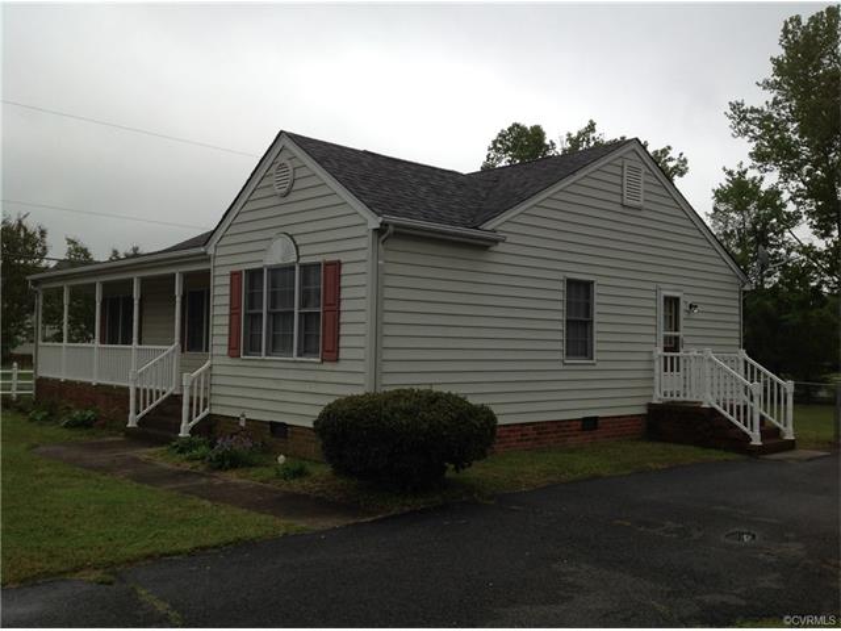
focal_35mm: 35
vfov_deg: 40.7
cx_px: 420
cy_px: 316
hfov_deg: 52.6
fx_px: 850
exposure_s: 1/378
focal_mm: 4.28
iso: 50
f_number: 2.4
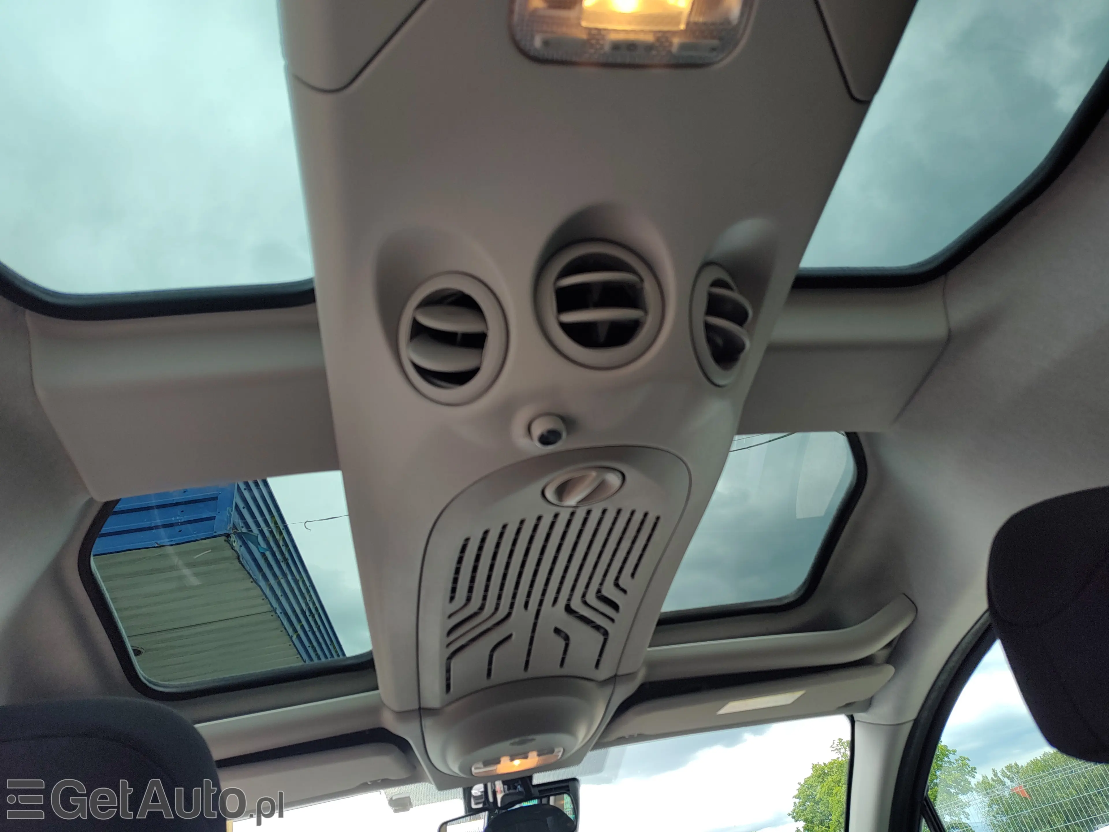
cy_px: 416
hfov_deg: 73.9
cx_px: 554
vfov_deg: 58.9
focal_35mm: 23
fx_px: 737
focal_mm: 5.56
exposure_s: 1/227
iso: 100
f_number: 1.8
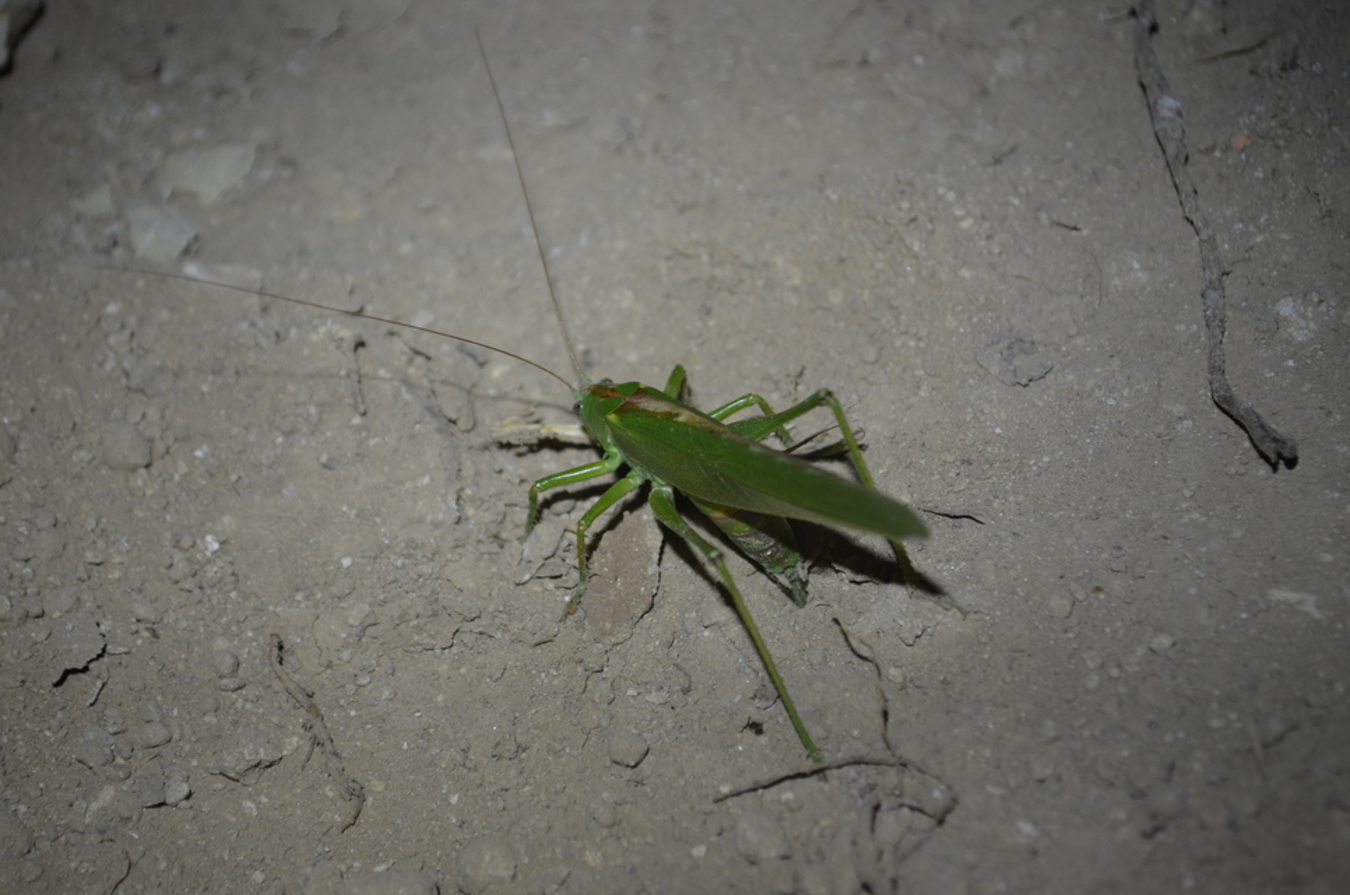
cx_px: 675
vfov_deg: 16.5
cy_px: 448
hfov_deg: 24.7
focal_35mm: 82
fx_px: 3088
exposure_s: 1/60
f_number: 6.3
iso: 400
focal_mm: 55
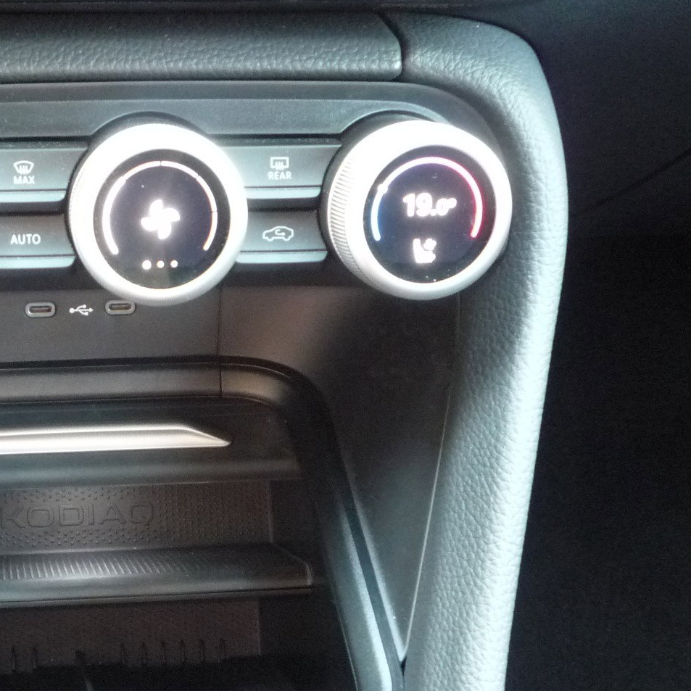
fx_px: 1287
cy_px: 509
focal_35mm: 57
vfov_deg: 29.6
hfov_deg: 28.9
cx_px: 73
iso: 400
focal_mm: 5.2
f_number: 3.3
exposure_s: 1/10
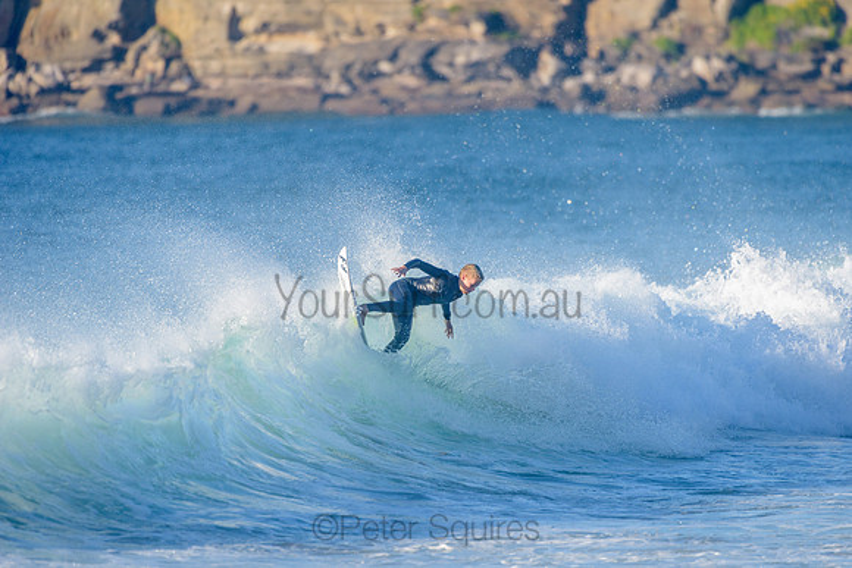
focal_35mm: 500
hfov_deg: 4.1
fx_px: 11842
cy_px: 284
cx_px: 426
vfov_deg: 2.7
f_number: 5.6
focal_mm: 500
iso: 320
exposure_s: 1/2000
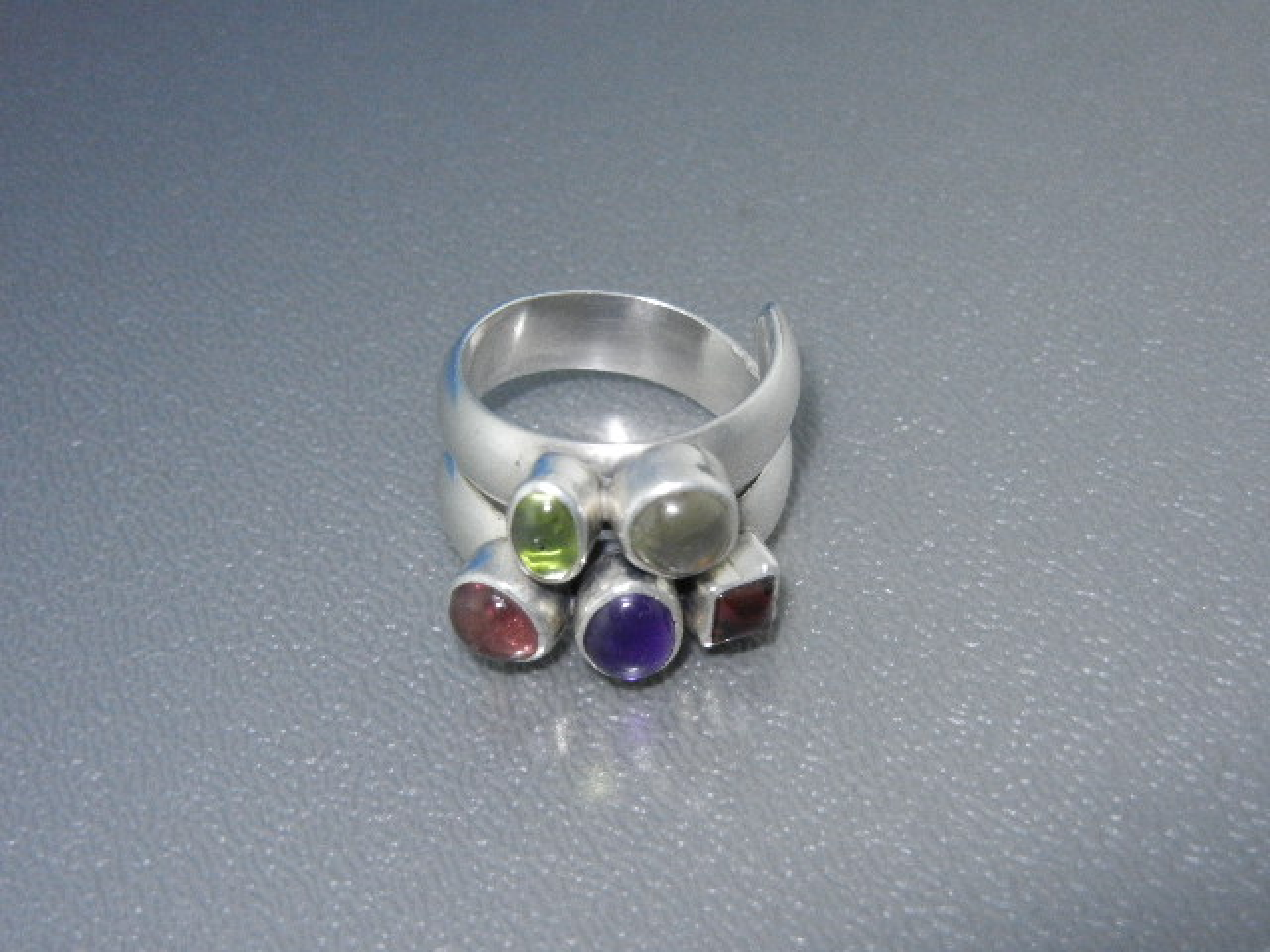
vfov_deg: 24.8
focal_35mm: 59
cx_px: 635
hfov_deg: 32.7
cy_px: 476
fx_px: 2165
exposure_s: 1/30
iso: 800
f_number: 8
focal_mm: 10.6
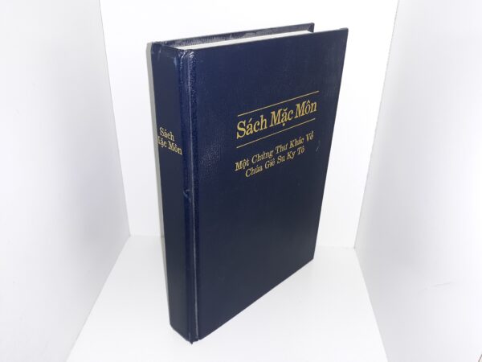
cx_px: 241
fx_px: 390
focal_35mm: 28
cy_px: 181
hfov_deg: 63.4
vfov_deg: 49.7
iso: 80
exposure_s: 1/120
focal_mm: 3.7
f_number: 1.7
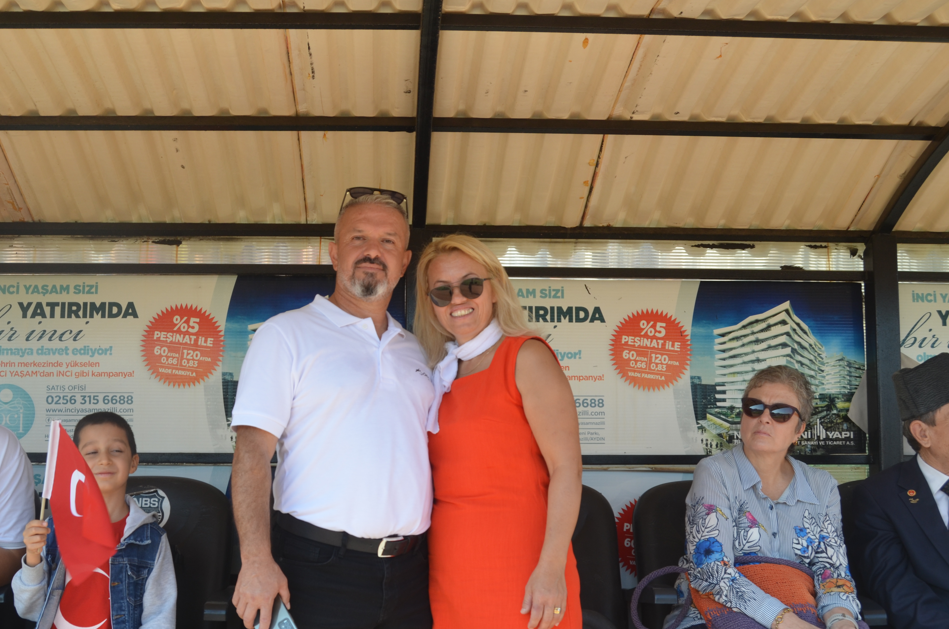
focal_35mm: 42
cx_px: 393
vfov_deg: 32.0
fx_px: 1094
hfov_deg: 46.7
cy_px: 374
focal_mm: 23
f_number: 6.3
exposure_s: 1/160
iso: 200
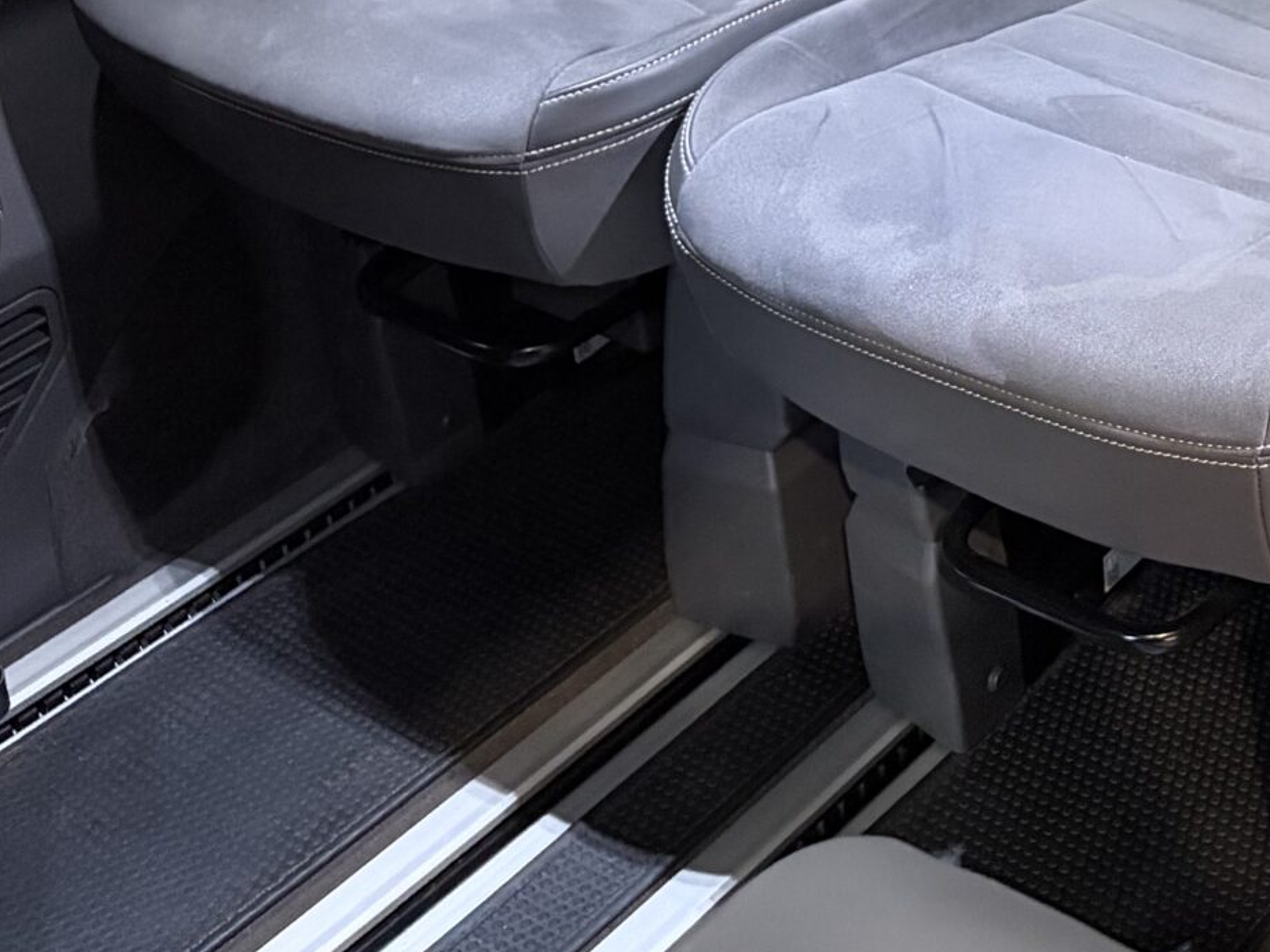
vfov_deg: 18.8
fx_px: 2642
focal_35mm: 72
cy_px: -312
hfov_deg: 24.5
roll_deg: +0.3
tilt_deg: -22.0
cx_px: 1530
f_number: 1.6
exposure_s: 1/27
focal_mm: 5.96
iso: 640
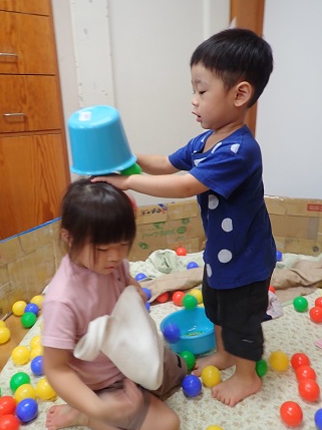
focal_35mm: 28
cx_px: 155
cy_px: 213
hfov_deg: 49.7
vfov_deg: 63.5
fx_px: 348
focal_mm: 4.5
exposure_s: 1/40
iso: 200
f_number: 2
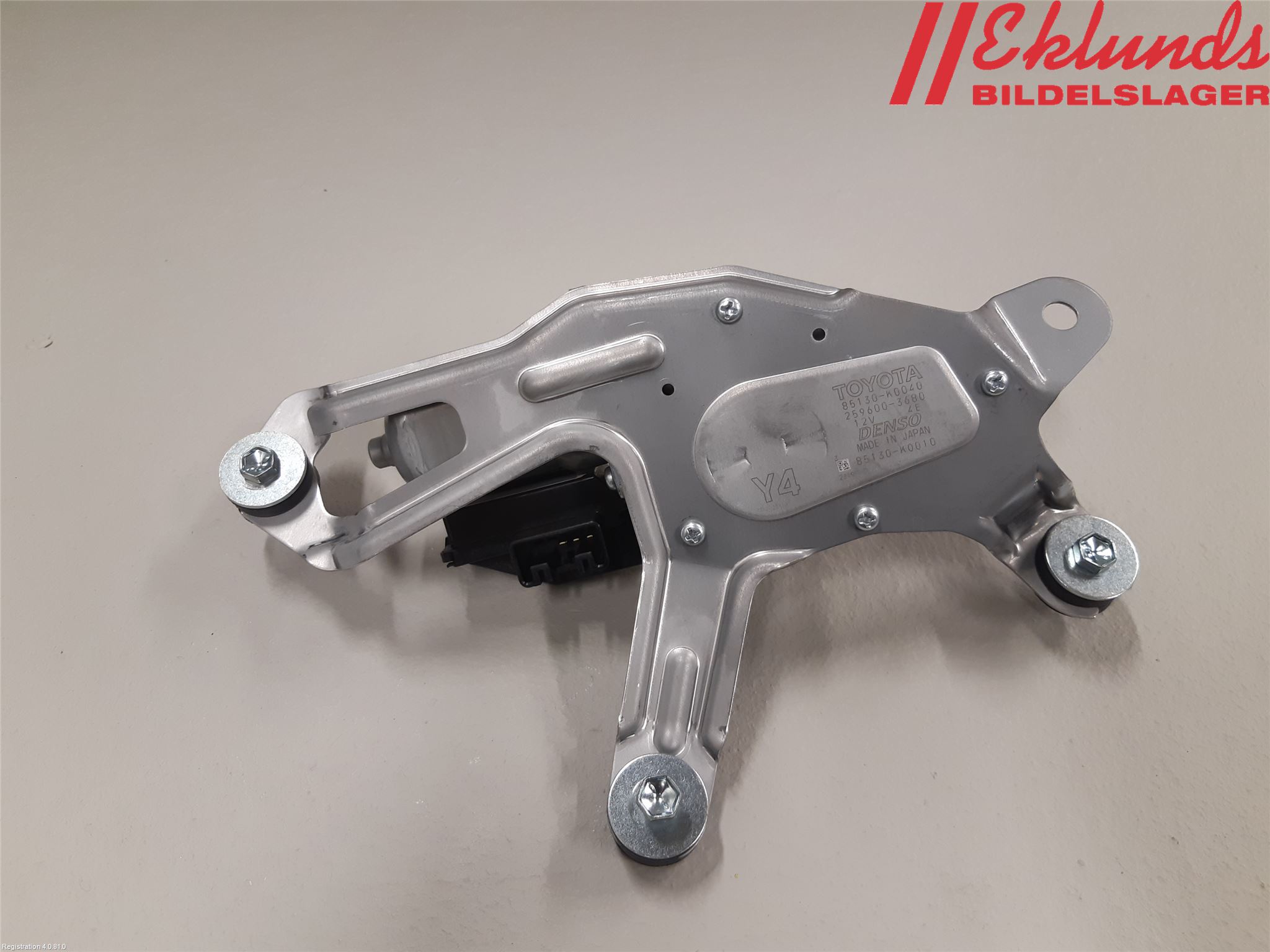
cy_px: 476
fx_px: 954
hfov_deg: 67.3
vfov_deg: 53.1
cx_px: 635
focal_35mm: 26
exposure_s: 1/50
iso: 100
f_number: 1.7
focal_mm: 3.93
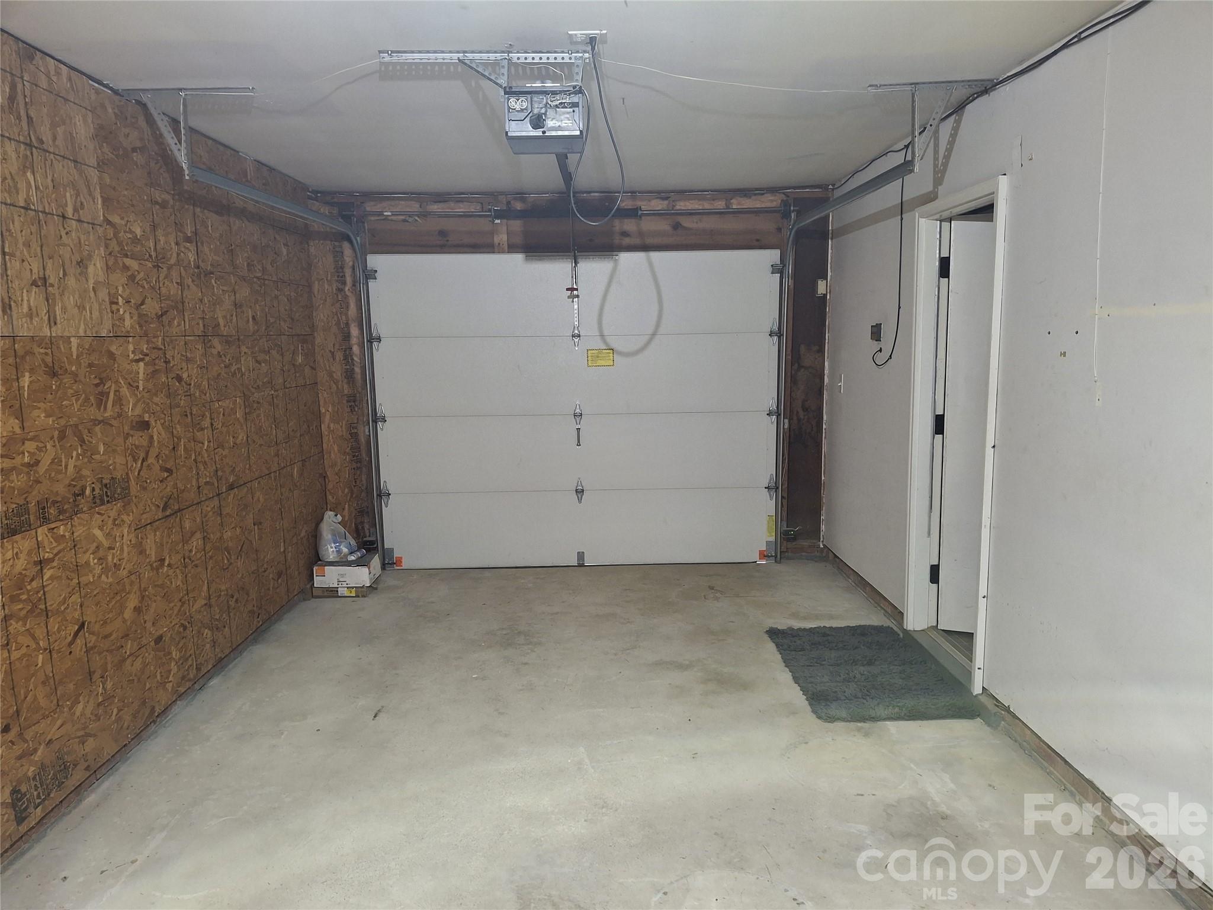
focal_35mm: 25
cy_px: 455
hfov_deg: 69.4
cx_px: 606
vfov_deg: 54.9
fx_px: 876
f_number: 1.8
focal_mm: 4.69
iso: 250
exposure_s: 1/30
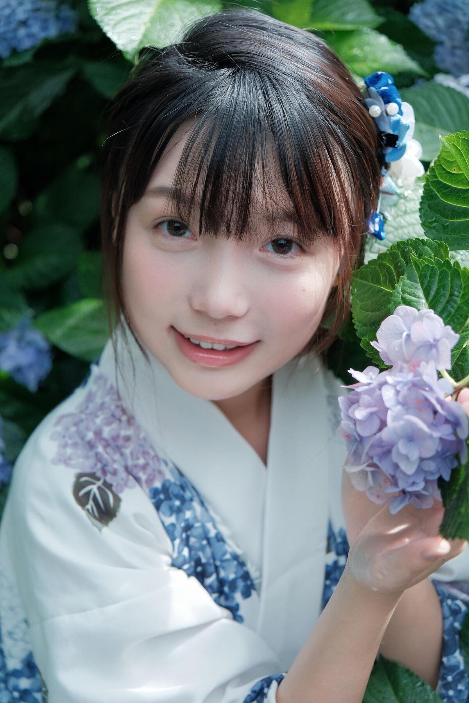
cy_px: 352
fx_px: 1329
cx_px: 234
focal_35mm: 68
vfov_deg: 29.7
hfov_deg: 20.0
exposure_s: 1/1250
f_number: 2.8
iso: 800
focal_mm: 45.1
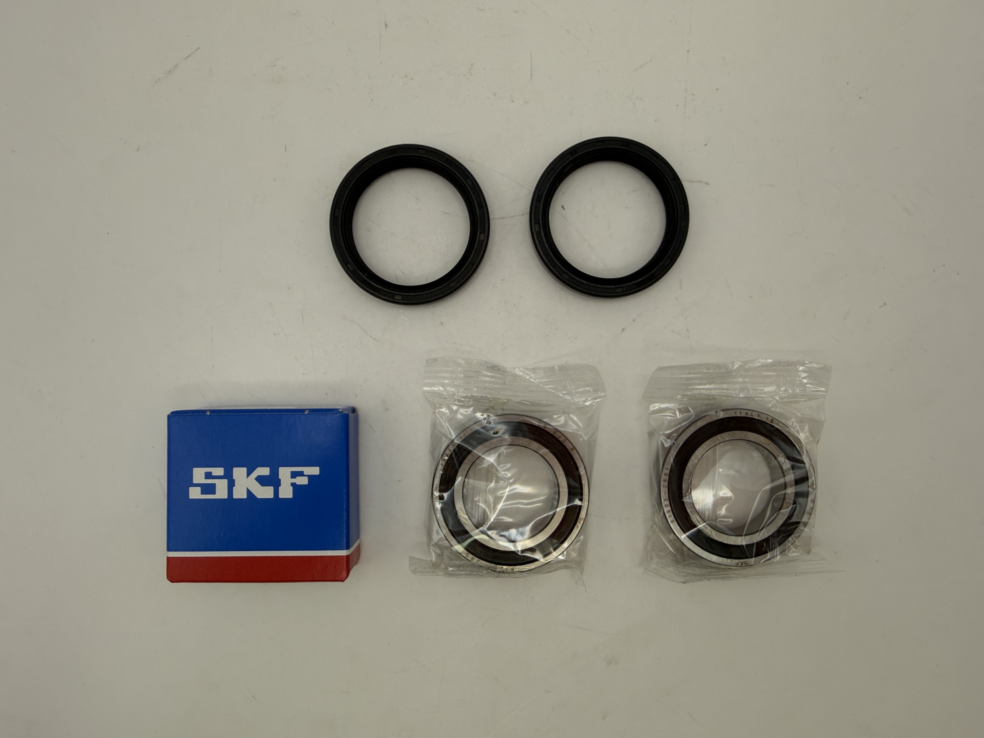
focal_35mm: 25
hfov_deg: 69.4
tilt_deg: -86.6
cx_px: 492
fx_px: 711
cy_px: 369
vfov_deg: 54.9
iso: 40
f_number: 2.2
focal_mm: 2.22
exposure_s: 1/507
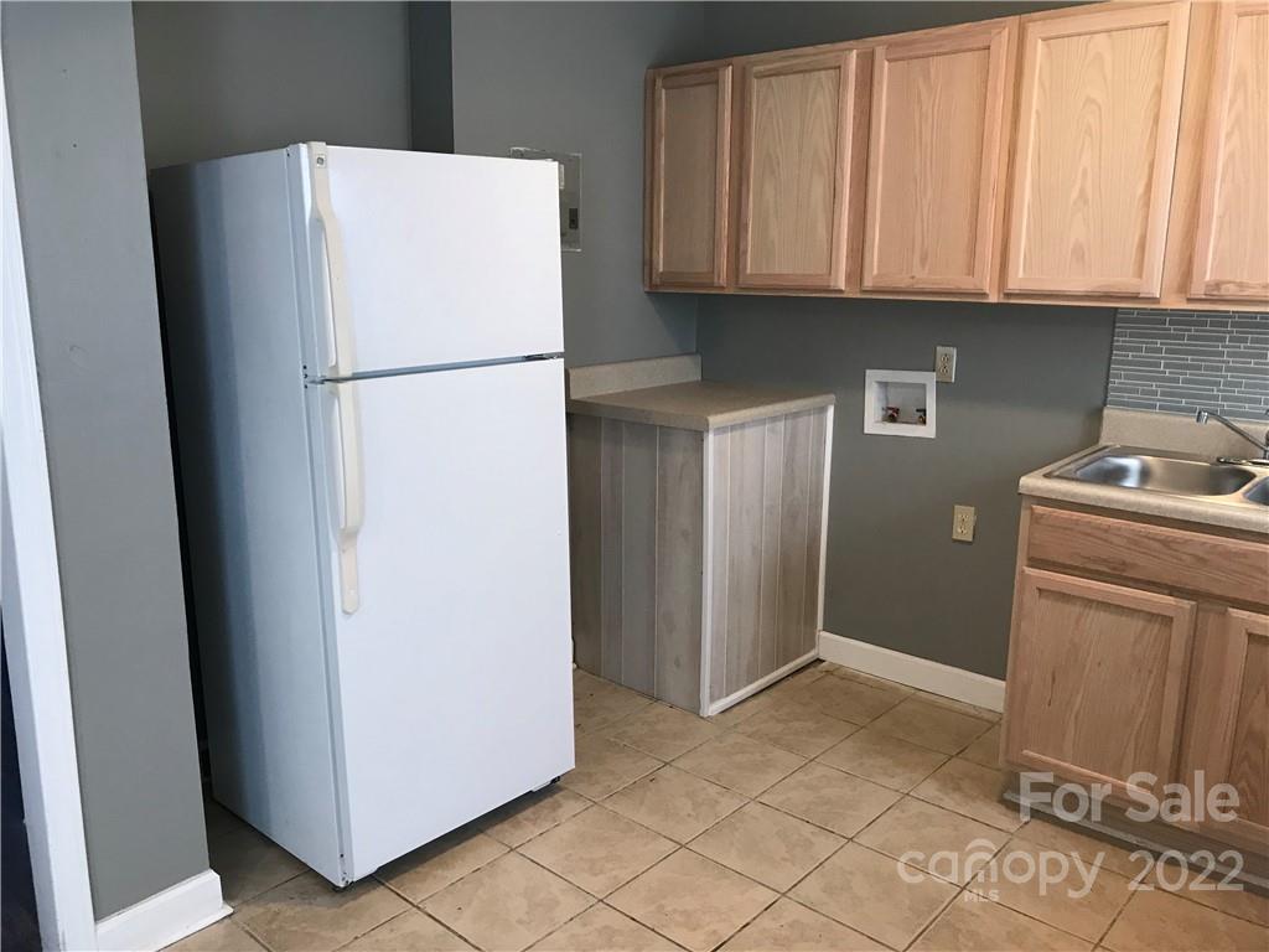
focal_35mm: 28
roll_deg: -0.4
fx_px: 1026
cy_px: 476
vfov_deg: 49.7
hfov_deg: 63.4
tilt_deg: -12.8
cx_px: 634
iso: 40
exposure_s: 1/20
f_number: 1.8
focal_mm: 3.99
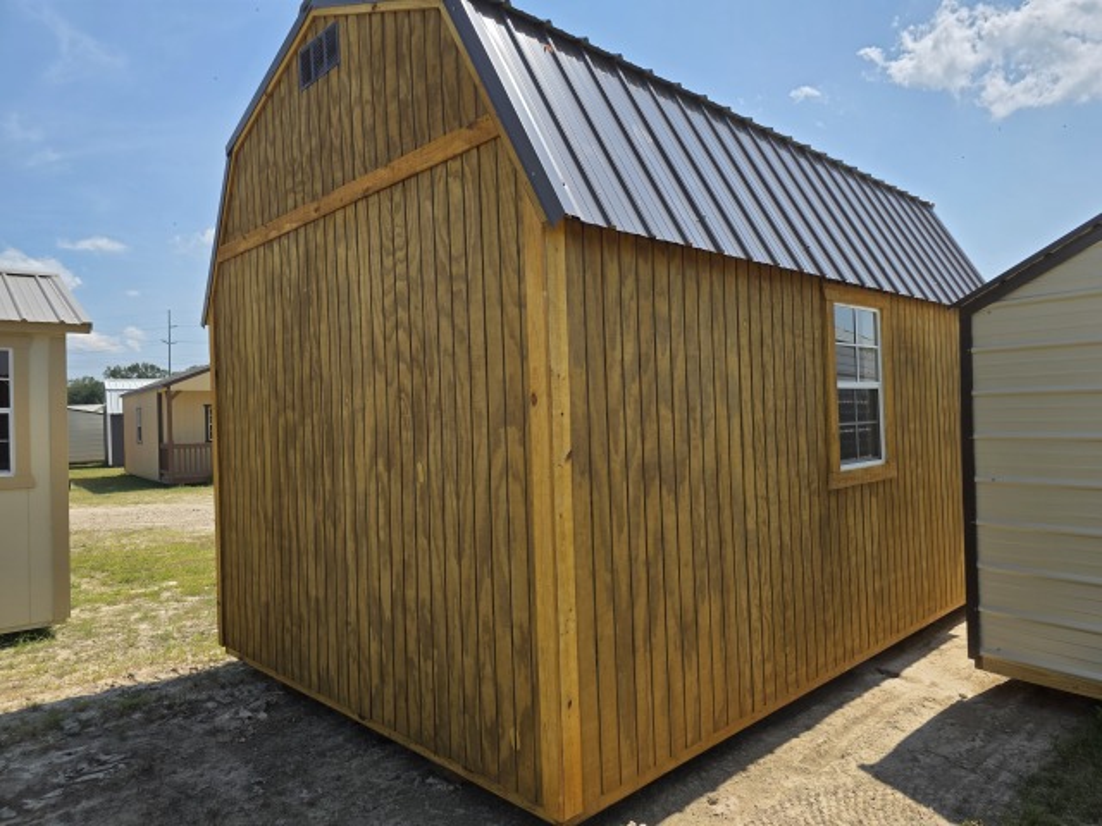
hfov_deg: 73.9
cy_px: 413
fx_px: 732
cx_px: 551
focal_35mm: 23
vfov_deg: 58.9
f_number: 1.7
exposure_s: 1/5958
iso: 80
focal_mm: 6.3
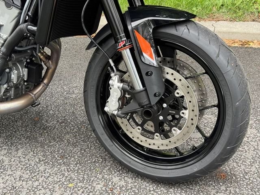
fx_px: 361
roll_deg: +3.1
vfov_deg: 30.3
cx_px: 130
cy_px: 98
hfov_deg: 39.7
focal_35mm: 48
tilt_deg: -31.0
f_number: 1.78
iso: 100
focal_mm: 6.76
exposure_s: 1/112
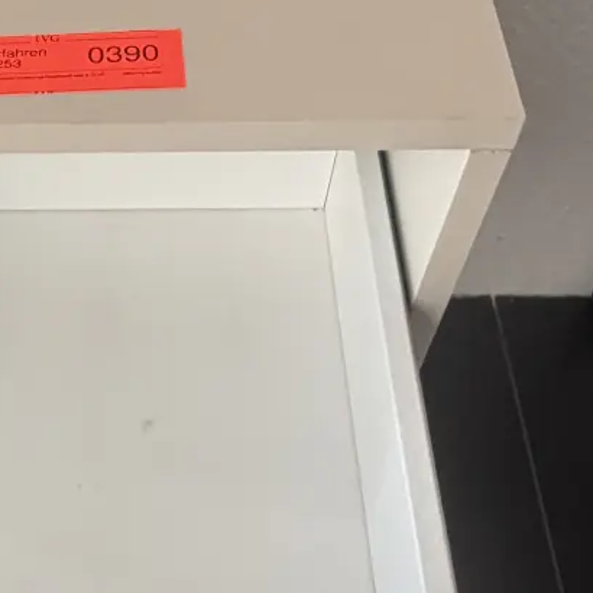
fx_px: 1124
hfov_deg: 28.2
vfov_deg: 29.3
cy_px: 415
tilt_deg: -55.0
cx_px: 36
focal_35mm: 58
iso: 200
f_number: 2.2
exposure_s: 1/121
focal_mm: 2.22
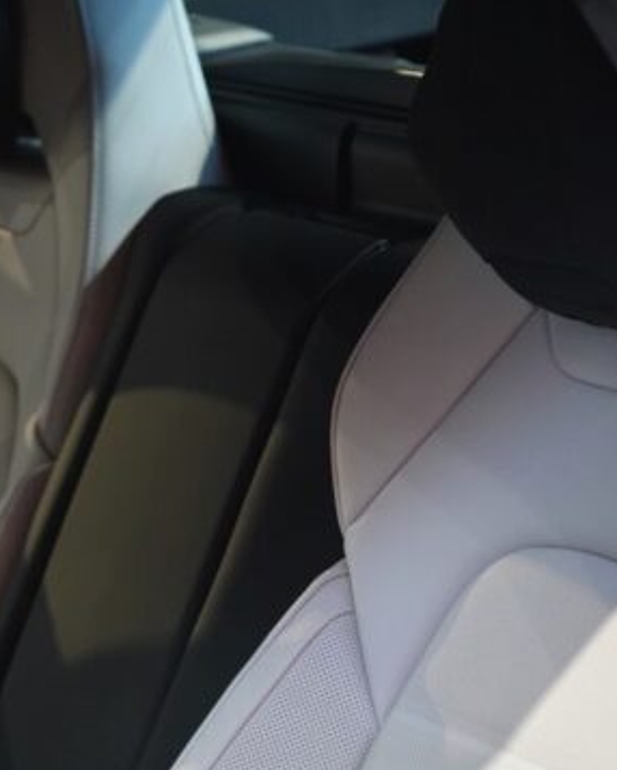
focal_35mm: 147
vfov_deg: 13.1
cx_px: 166
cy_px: 504
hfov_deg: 10.5
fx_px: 3353
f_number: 4
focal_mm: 70
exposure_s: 1/200
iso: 5000
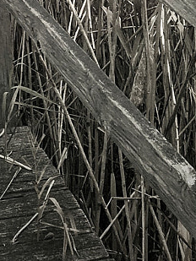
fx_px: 1132
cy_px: -280
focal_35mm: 150
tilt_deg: -1.7
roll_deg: +2.1
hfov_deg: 9.8
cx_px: -3
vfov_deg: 11.7
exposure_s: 1/732
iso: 25
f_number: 2.2
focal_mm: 4.15
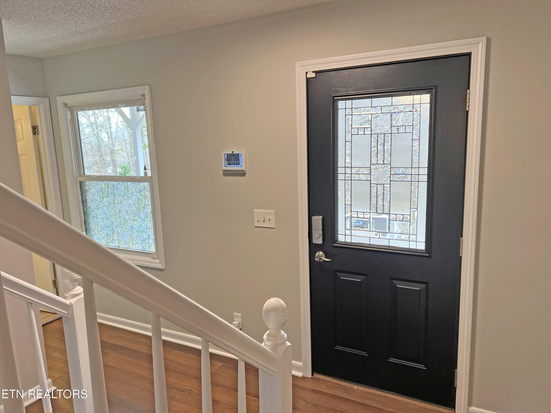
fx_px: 414
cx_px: 276
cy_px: 206
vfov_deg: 53.1
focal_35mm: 26
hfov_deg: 67.3
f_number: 1.5
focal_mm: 5.7
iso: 125
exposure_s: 1/120
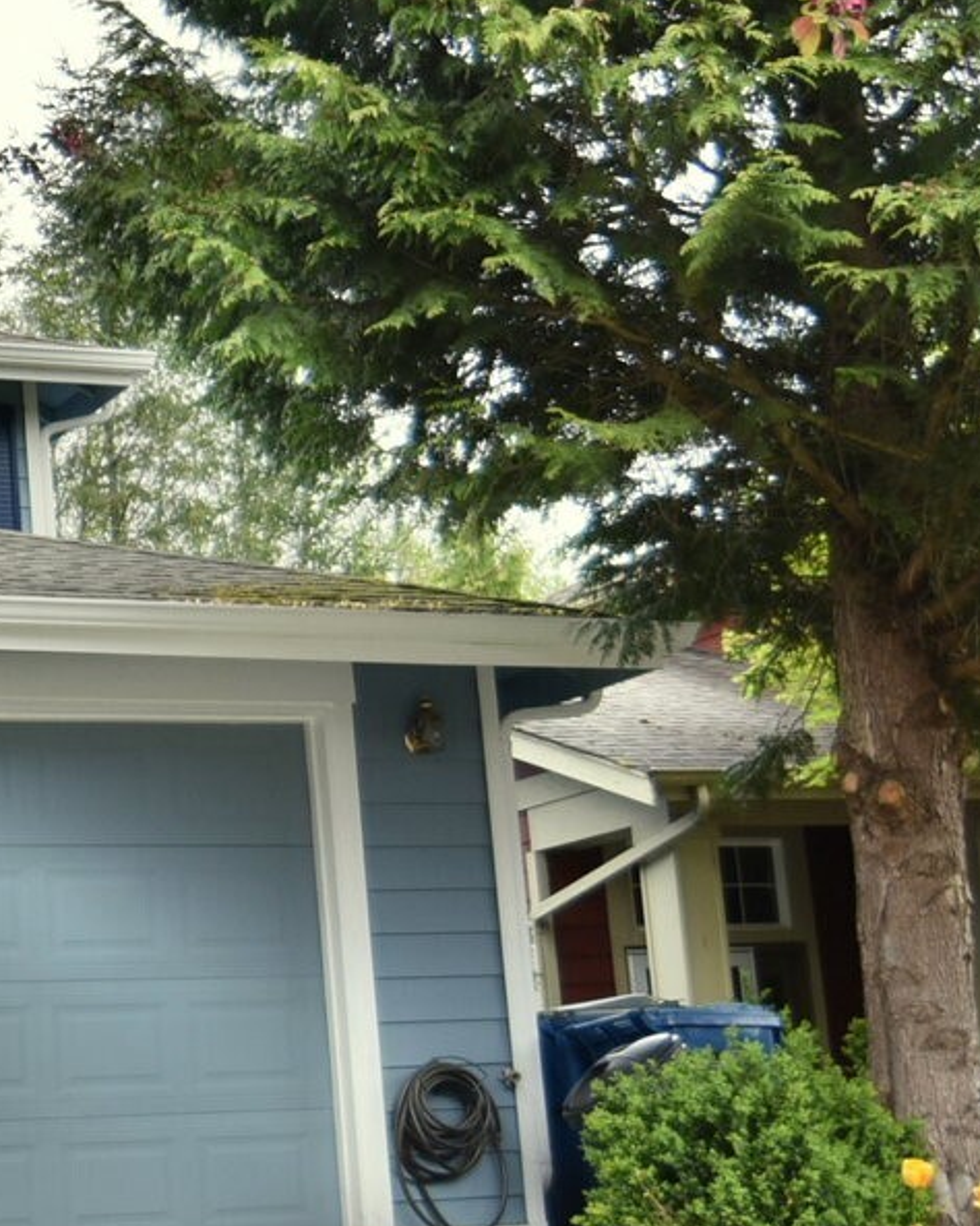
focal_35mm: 72
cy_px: 730
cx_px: -213
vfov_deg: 26.3
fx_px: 2621
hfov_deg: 19.8
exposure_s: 1/800
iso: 400
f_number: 4.2
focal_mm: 19
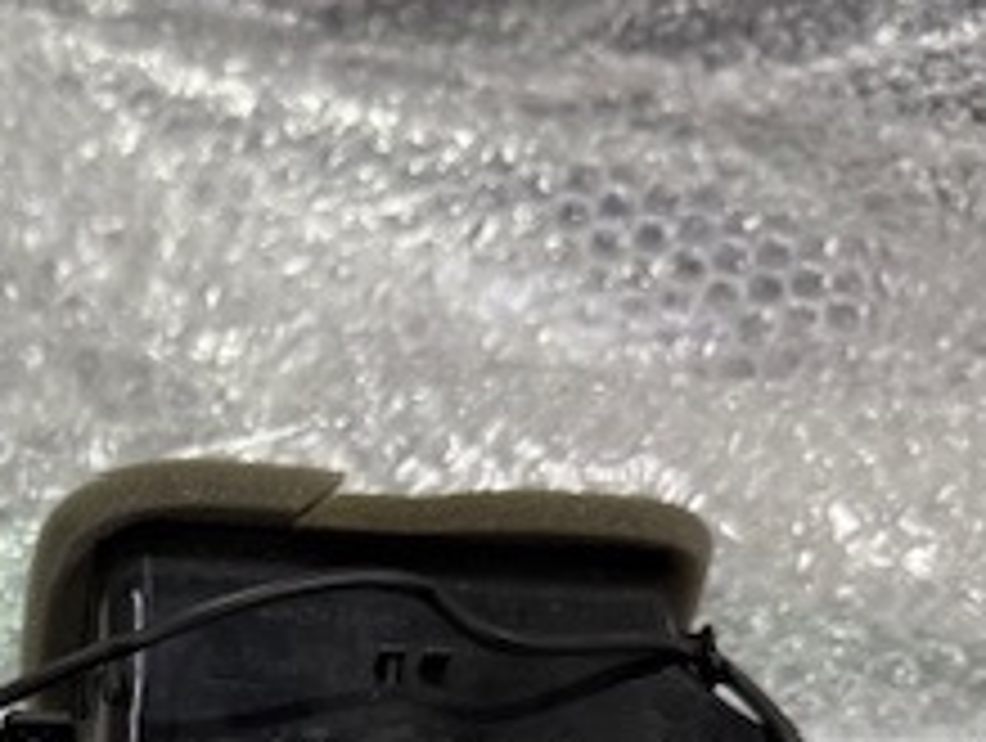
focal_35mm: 70
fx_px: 1997
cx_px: -135
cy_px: 1057
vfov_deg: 18.9
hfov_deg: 25.4
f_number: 1.78
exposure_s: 1/50
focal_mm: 6.76
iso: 200
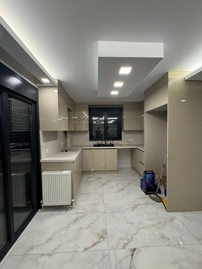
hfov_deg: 85.7
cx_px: 101
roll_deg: +0.7
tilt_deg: -1.2
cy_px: 134
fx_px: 109
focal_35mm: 14
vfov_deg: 102.1
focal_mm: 2.22
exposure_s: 1/87
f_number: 2.2
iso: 320
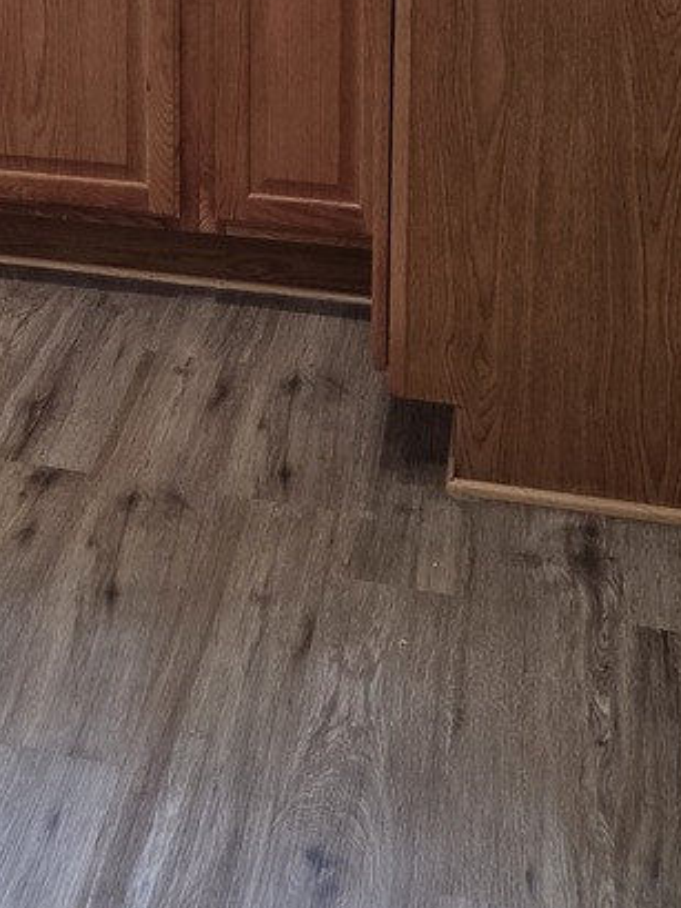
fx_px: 2124
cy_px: -249
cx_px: -118
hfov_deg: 17.4
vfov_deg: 21.9
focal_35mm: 81
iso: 125
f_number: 1.8
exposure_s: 1/120
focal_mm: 5.4
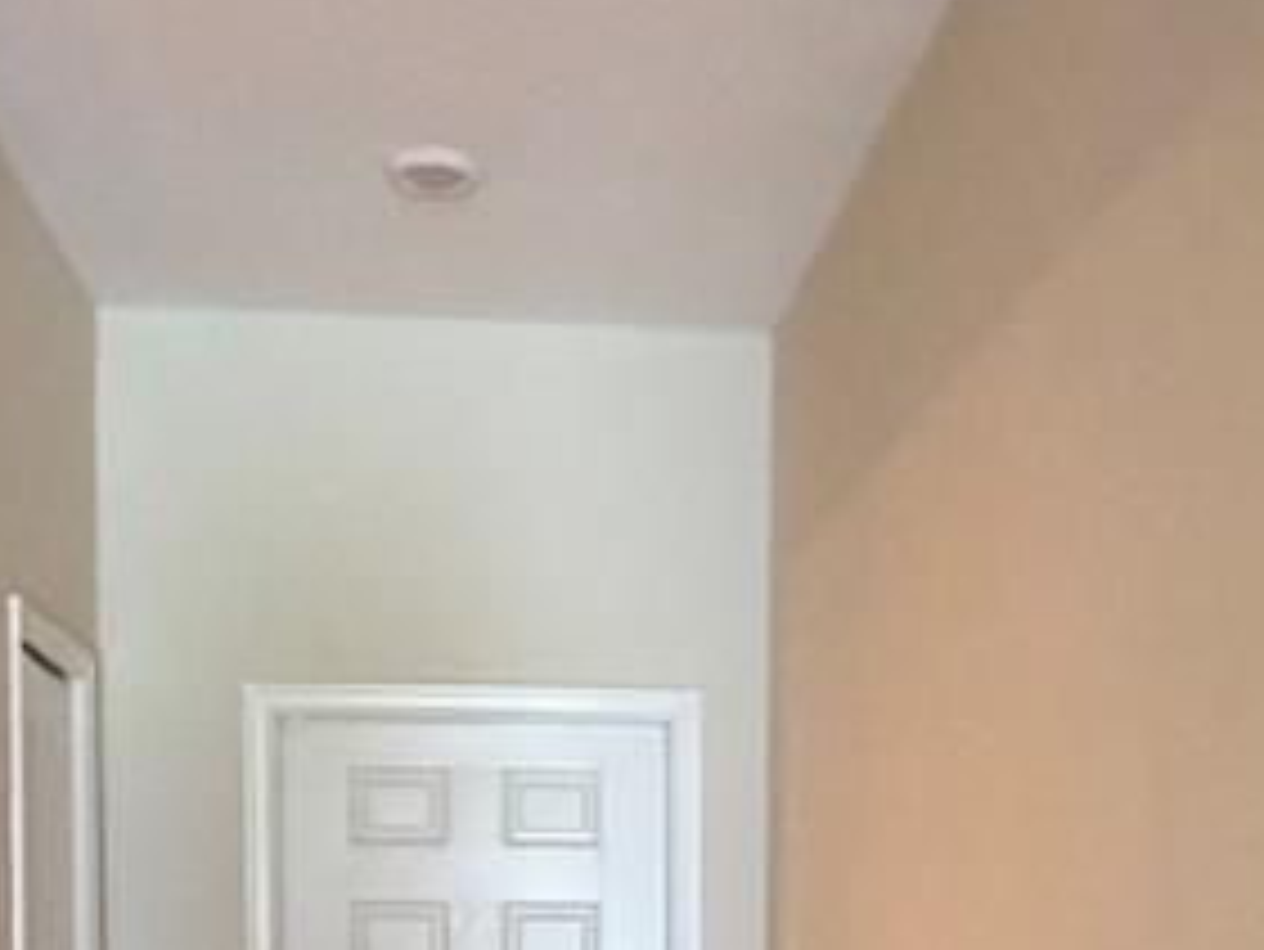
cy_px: 1045
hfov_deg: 37.5
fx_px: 1863
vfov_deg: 26.4
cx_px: 670
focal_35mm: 51
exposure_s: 1/69
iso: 320
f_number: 2.2
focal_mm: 2.22
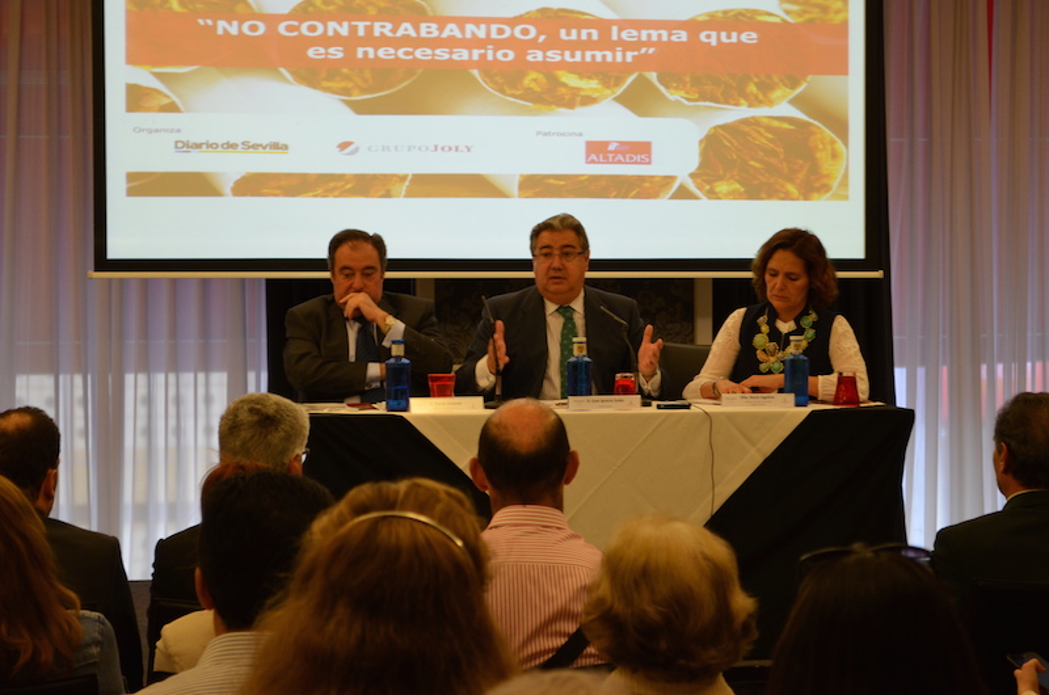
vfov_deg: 16.5
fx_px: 2399
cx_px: 524
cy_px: 348
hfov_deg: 24.7
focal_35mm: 82
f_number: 5.6
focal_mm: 55
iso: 800
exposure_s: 1/40
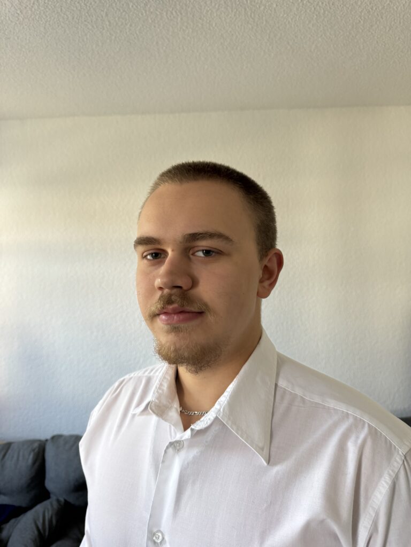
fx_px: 380
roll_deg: +2.1
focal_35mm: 24
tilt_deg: -0.5
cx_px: 206
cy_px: 274
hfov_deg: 56.8
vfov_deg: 71.6
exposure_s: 1/78
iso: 200
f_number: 1.78
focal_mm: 6.76
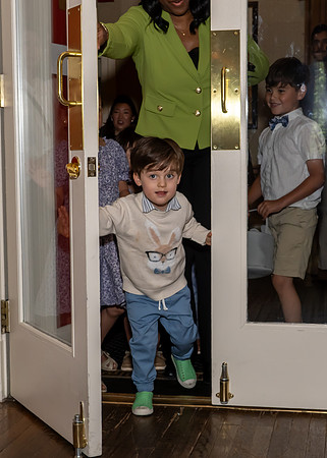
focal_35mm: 63
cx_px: 194
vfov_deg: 31.0
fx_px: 826
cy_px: 230
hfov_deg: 22.4
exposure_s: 1/250
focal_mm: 28
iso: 640
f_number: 7.1
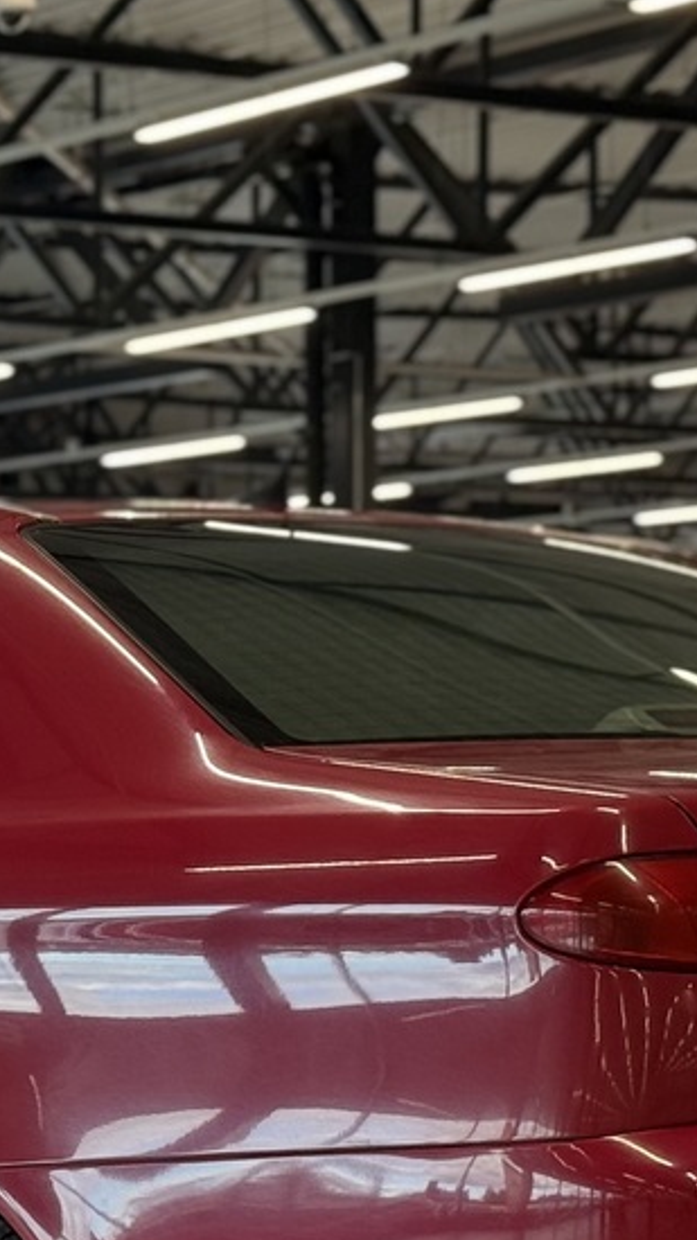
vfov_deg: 15.7
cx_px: 63
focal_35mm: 137
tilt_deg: +1.0
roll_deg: -0.5
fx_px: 4505
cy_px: 809
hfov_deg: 8.8
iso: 160
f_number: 1.78
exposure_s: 1/164
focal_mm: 6.76
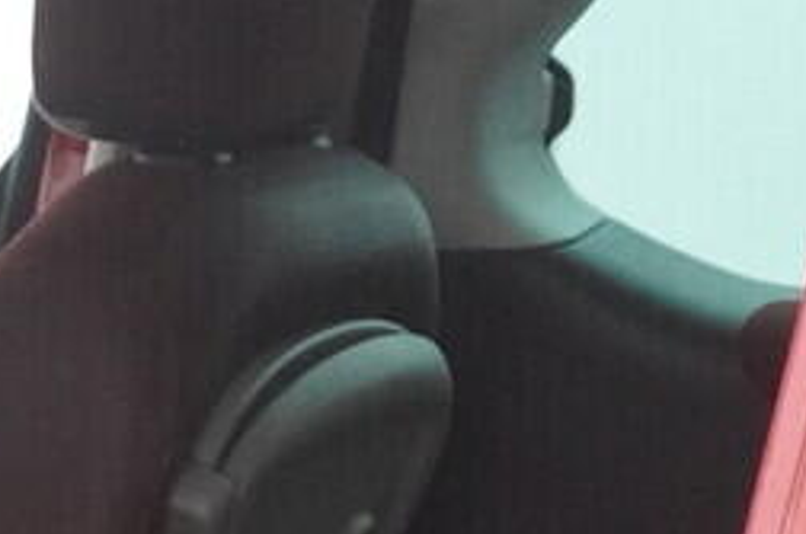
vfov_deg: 6.3
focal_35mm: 206
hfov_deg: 9.5
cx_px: -614
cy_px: 1373
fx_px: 4603
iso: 3200
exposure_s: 1/320
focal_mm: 24
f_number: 5.6
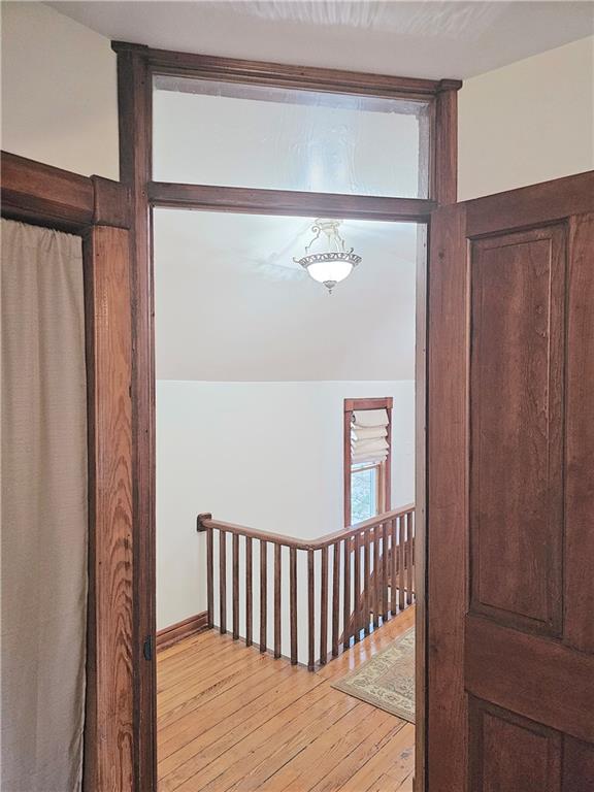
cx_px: 297
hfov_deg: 58.9
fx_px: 526
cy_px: 396
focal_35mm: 23
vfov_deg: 73.9
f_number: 1.7
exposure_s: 1/120
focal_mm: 6.3
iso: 640
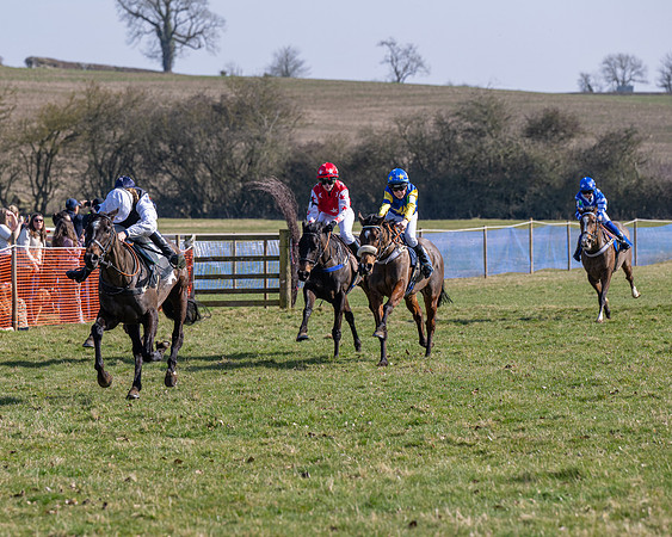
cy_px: 254
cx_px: 222
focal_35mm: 218
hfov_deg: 8.8
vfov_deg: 7.1
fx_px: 4341
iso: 200
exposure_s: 1/1250
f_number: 5
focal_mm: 155
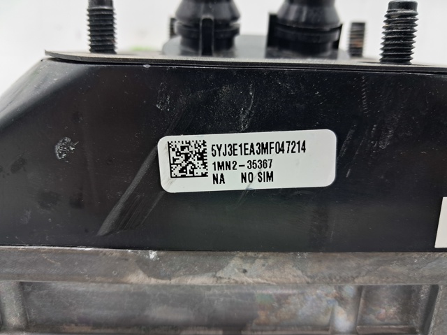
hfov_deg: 65.4
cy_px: 168
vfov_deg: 51.3
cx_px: 224
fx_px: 348
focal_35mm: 27
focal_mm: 4
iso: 80
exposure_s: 1/50
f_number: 1.8
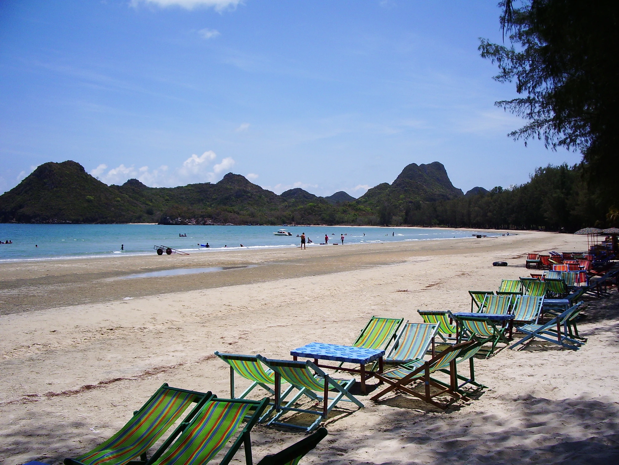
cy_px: 232
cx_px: 310
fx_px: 626
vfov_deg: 40.7
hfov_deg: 52.6
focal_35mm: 35
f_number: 4.3
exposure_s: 1/1500
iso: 80
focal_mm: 5.8
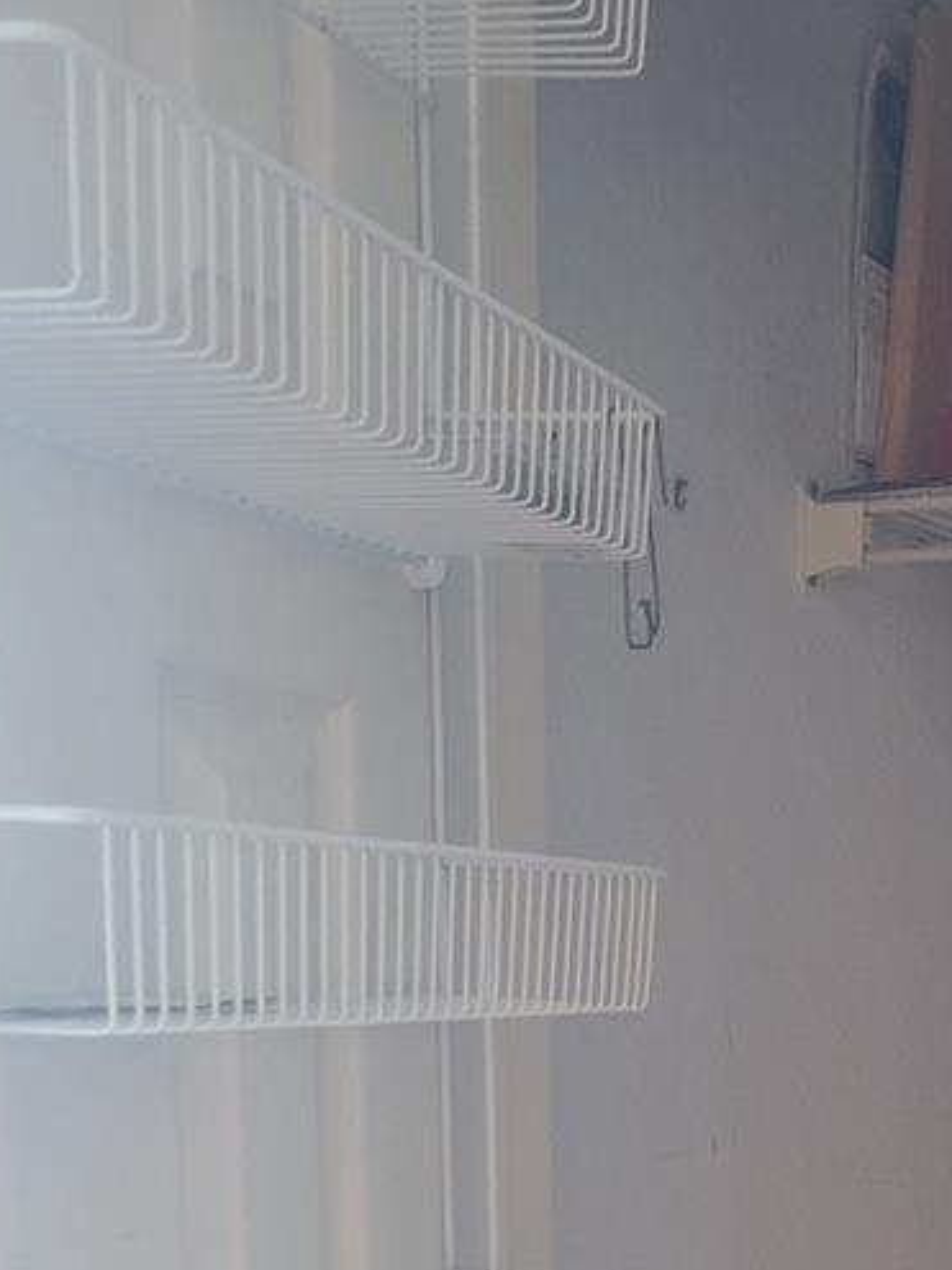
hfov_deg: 21.9
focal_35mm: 63
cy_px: 1332
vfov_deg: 28.4
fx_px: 2311
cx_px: 1083
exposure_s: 1/60
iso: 250
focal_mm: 5.4
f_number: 1.8
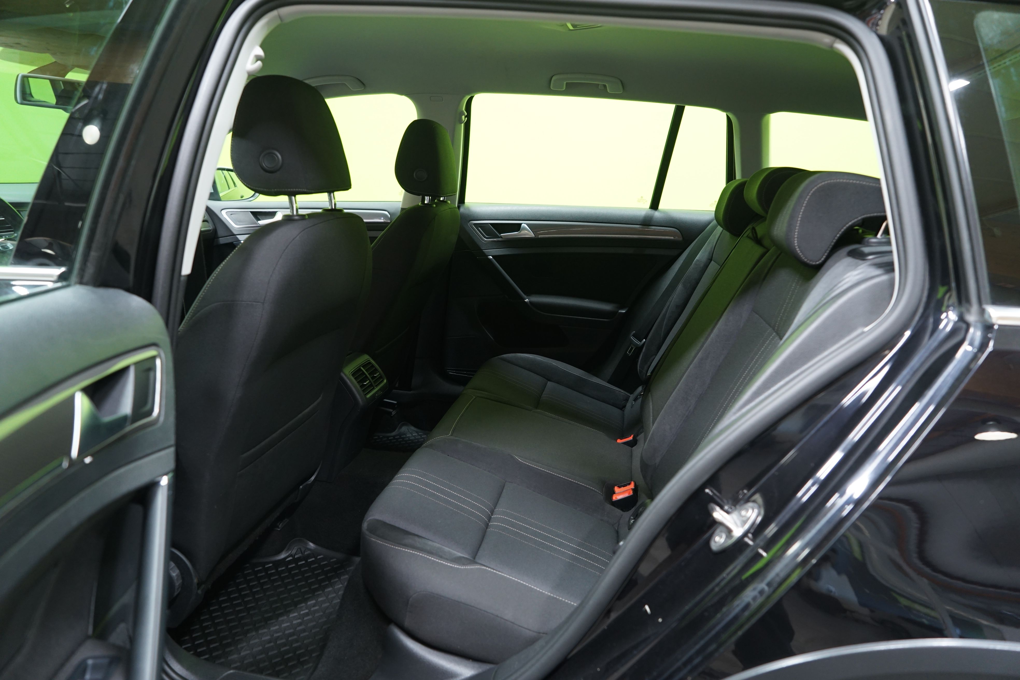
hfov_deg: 73.7
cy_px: 340
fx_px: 680
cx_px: 510
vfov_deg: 53.1
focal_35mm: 24
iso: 1000
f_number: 4.5
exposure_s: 1/20
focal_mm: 24
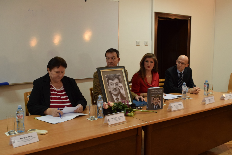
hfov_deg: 46.4
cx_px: 116
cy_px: 78
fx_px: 271
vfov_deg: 31.9
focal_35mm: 42
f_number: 7.1
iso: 2000
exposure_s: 1/50
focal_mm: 28
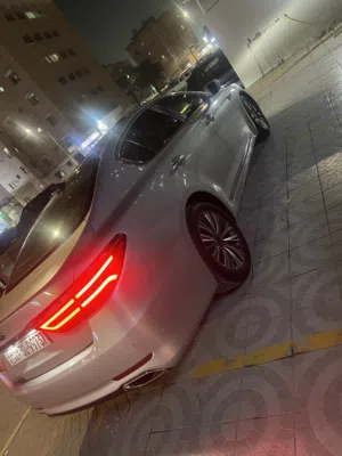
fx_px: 343
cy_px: 228
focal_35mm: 26
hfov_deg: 53.1
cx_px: 171
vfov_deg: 67.3
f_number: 1.5
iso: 640
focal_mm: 5.7
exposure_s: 1/36
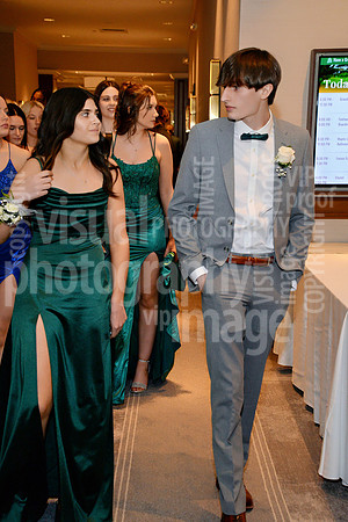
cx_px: 174
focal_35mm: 65
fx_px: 942
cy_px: 261
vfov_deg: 31.0
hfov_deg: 20.9
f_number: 7.1
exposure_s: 1/125
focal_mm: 65
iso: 2500
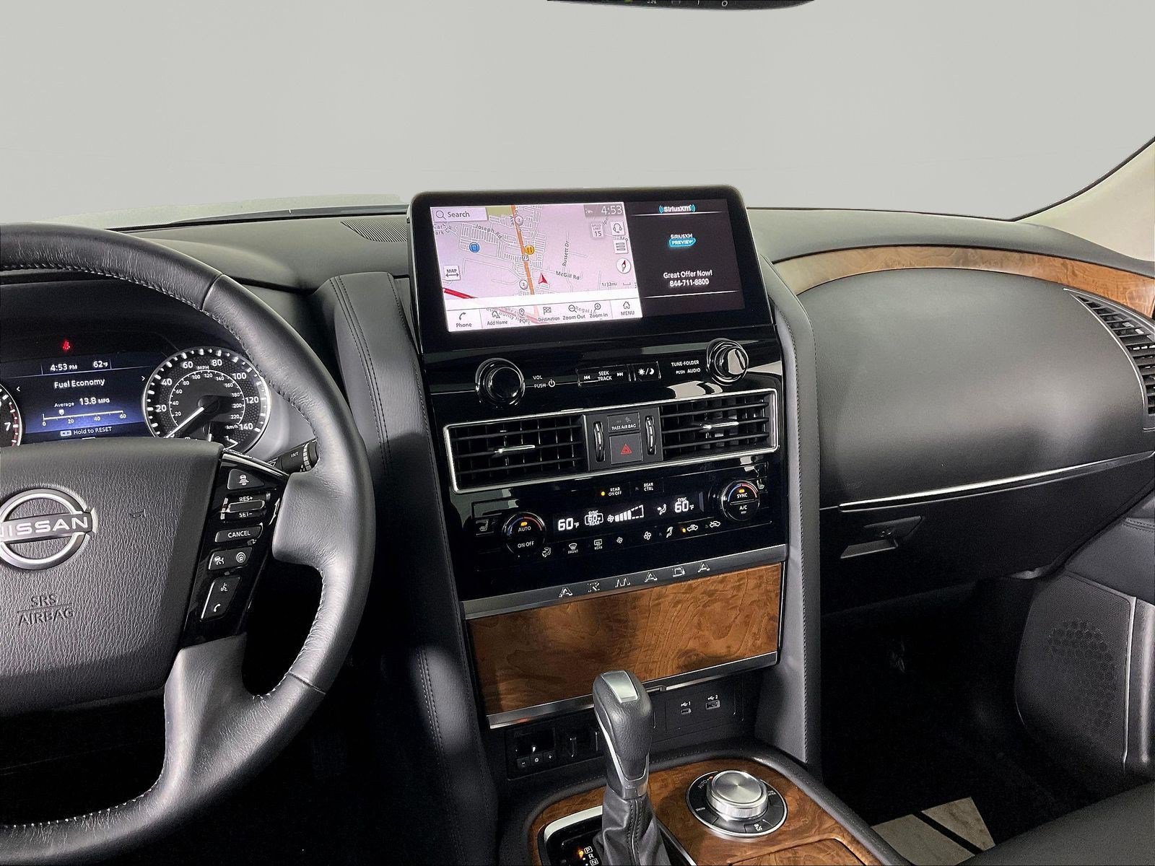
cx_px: 578
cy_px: 433
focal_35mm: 29
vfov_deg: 48.2
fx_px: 968
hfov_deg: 61.7
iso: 80
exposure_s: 1/60
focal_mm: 3
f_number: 1.8
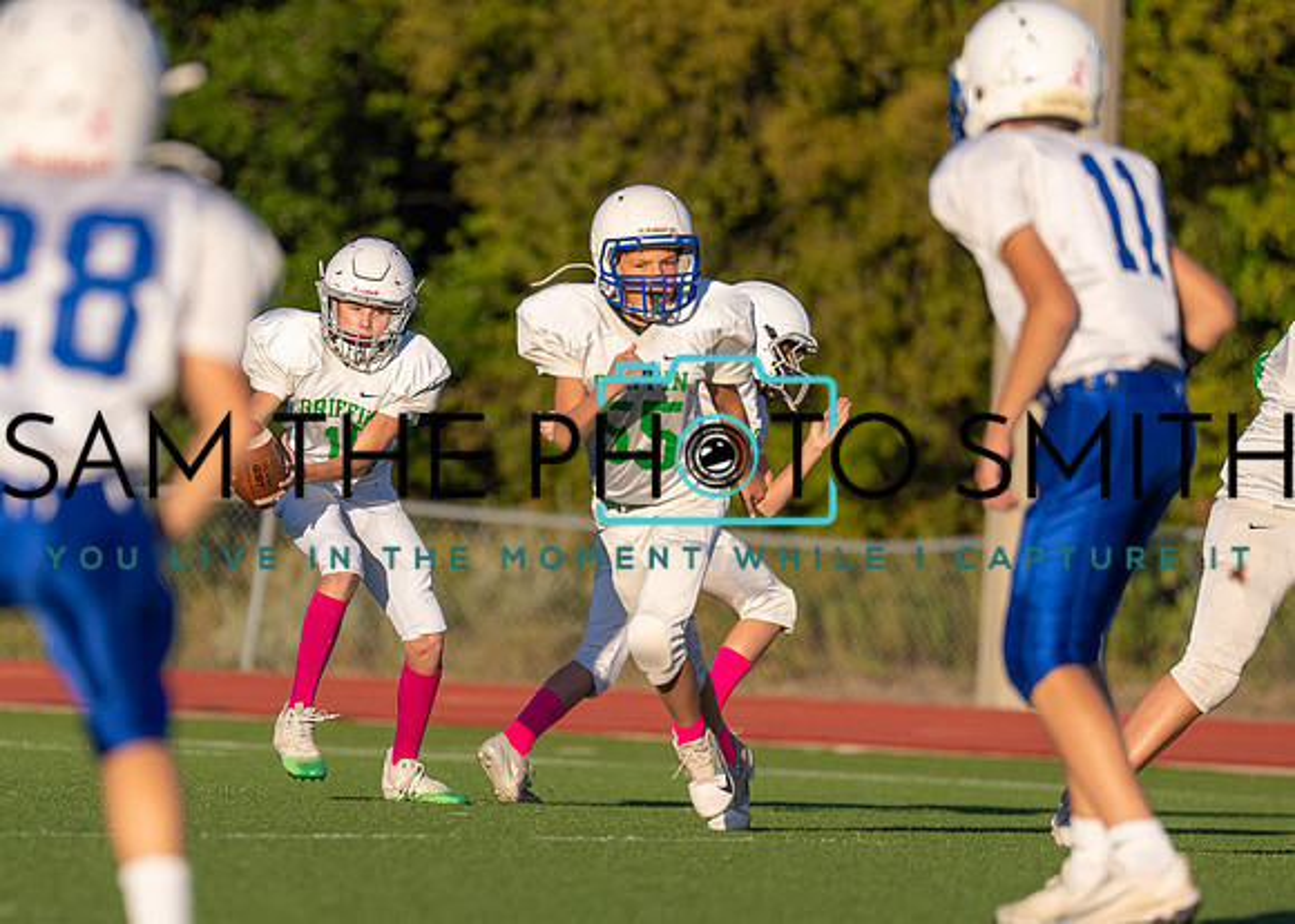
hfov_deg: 4.7
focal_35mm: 426
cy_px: 466
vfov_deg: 3.4
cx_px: 517
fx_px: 15681
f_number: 2.8
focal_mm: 200
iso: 200
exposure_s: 1/4000
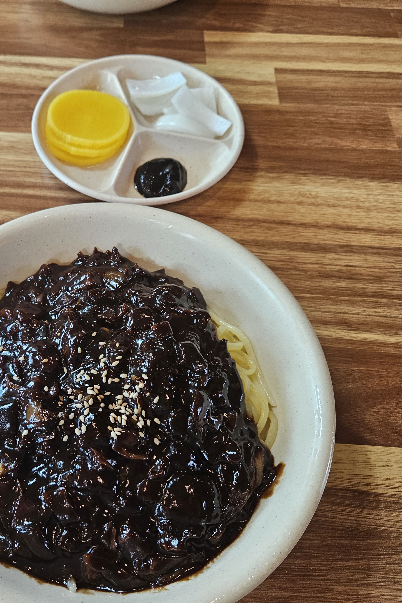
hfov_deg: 40.1
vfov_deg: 58.7
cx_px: 106
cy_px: 302
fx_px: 536
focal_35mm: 32
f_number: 1.8
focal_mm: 5.4
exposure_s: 1/120
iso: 160
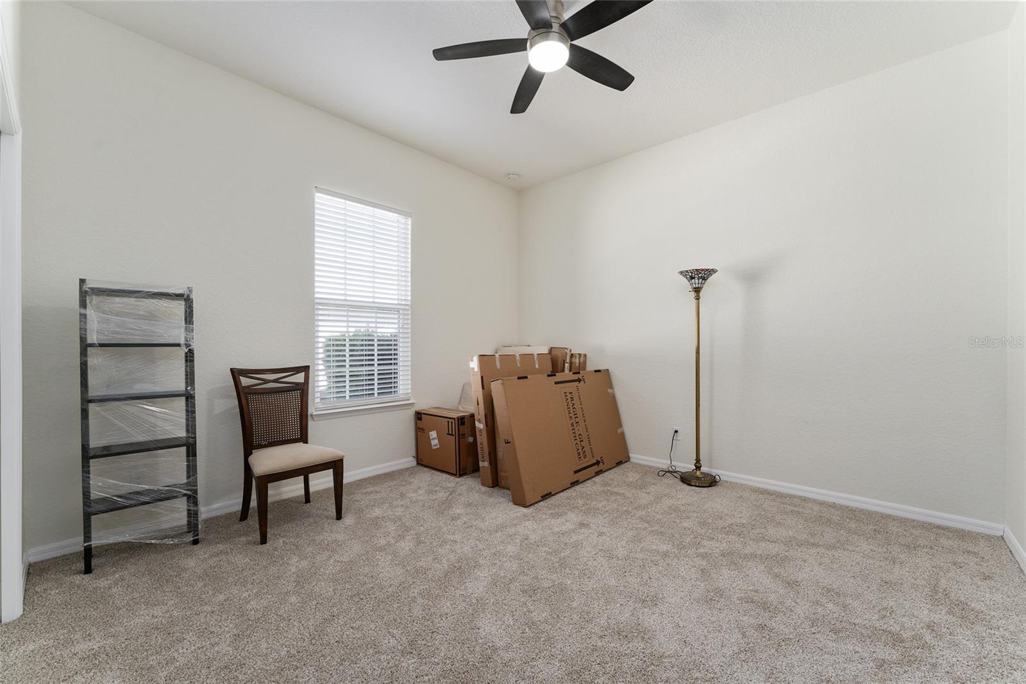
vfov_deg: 81.2
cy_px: 342
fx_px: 399
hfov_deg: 104.3
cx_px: 513
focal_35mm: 14
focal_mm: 14
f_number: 8
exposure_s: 1/10
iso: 250
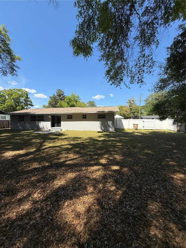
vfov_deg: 102.1
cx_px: 93
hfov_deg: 85.7
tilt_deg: -0.2
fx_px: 100
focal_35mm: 14
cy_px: 124
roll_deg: +0.8
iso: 50
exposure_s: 1/1399
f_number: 2.2
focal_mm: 2.22
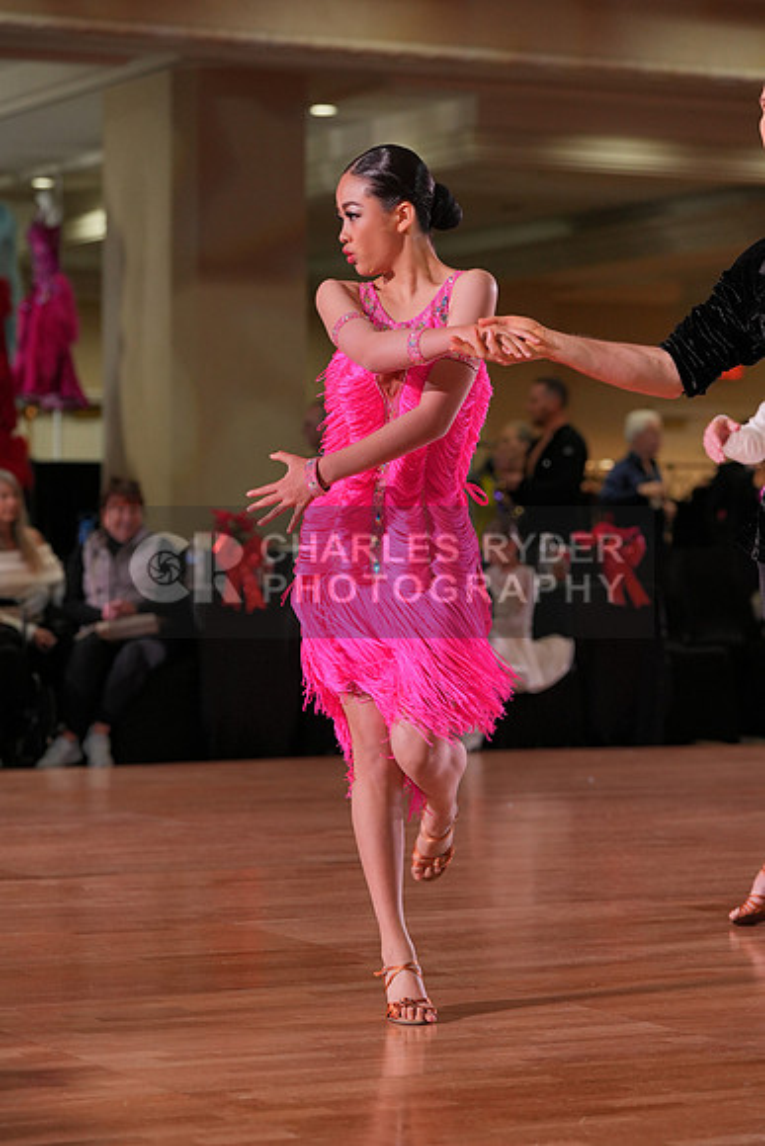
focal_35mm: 103
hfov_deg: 13.3
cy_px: 573
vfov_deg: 19.8
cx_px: 382
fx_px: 3281
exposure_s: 1/400
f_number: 4
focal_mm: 103
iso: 1250
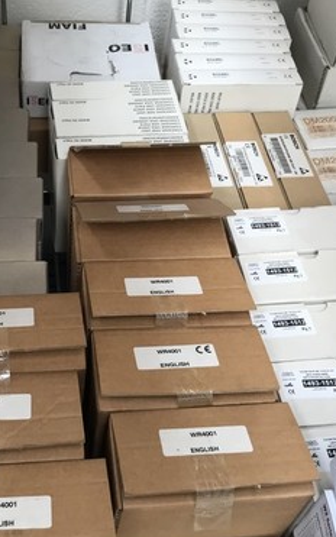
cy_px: 276
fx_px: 703
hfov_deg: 26.6
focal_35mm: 48
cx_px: 96
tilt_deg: -49.1
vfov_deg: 41.8
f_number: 1.8
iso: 40
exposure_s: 1/100
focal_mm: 3.99
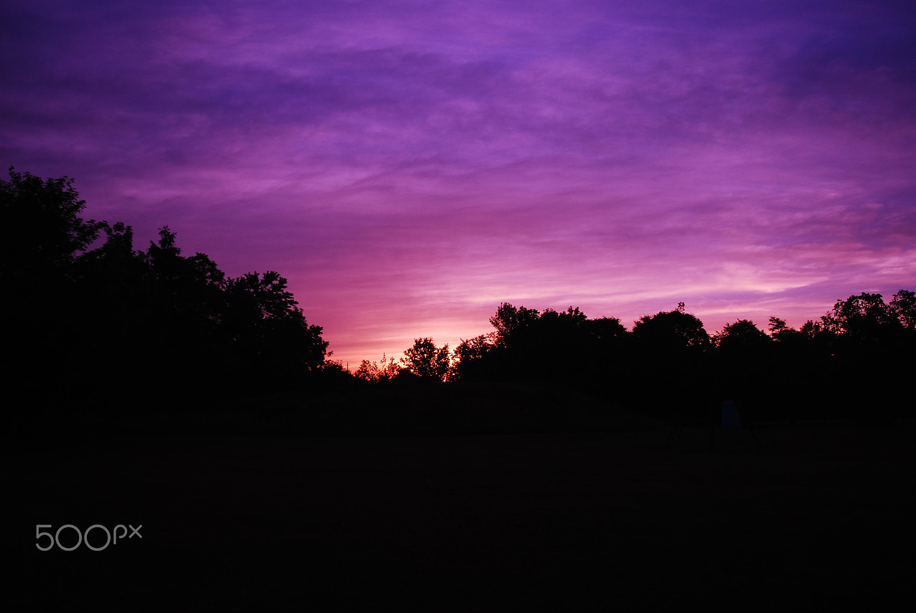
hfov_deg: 57.2
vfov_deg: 40.1
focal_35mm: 33
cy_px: 306
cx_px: 458
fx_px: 841
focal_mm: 22
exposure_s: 1/125
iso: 200
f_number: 4
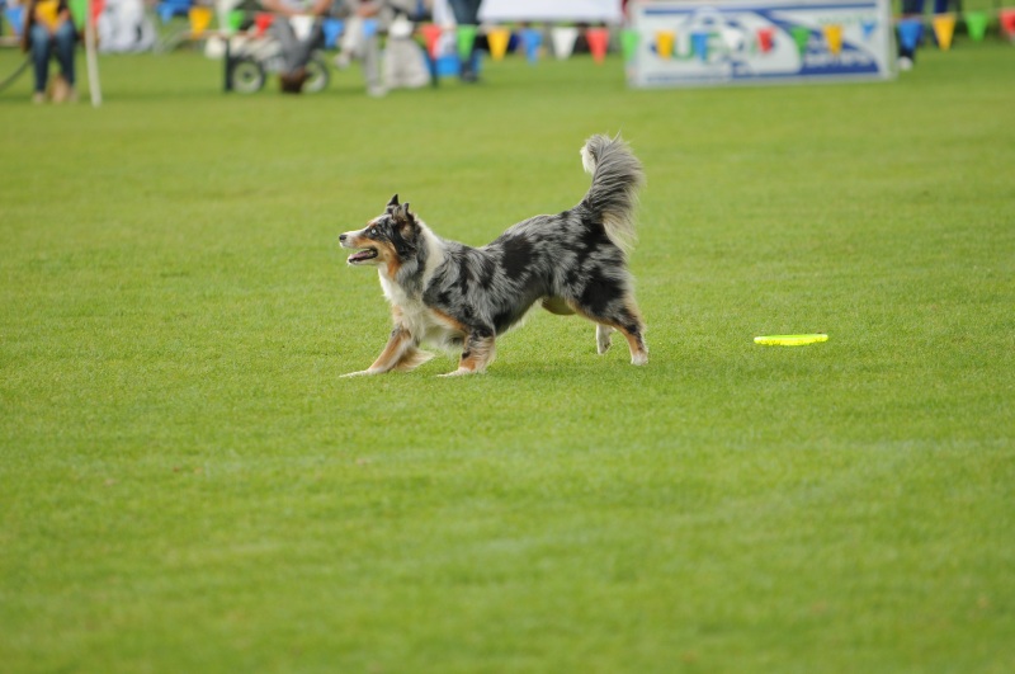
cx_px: 508
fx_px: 8446
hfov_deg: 6.9
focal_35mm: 300
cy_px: 337
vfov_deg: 4.6
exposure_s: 1/1250
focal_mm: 200
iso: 360
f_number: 2.8
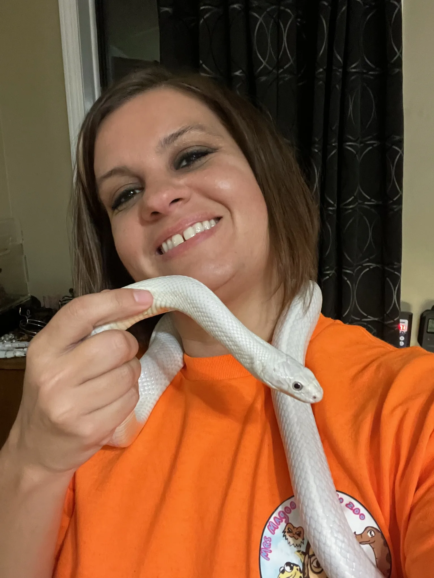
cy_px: 289
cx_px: 217
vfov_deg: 60.0
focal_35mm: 30
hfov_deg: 46.8
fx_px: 502
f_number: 2.2
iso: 800
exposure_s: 1/15
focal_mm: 2.71
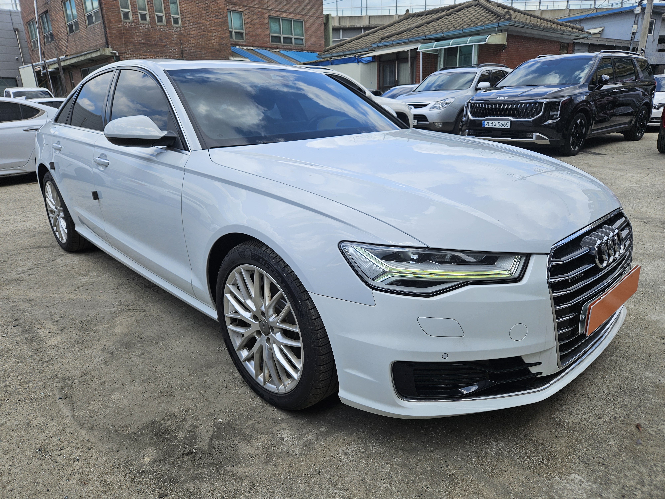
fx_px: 442
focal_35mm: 23
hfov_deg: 73.9
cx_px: 332
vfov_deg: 58.9
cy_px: 250
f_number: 1.8
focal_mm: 5.4
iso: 25
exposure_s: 1/1593
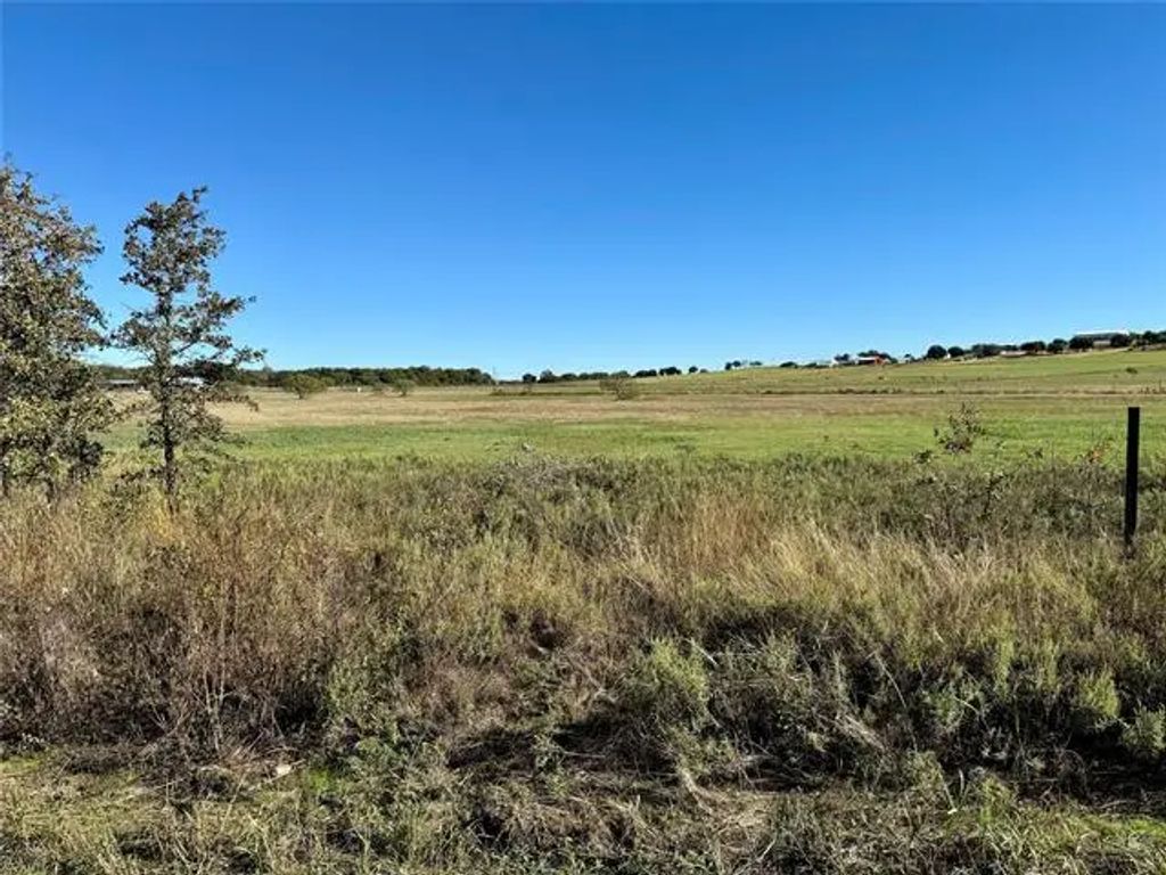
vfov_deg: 56.8
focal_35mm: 24
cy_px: 438
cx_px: 583
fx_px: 808
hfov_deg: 71.6
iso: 80
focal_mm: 6.76
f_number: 1.78
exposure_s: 1/4310
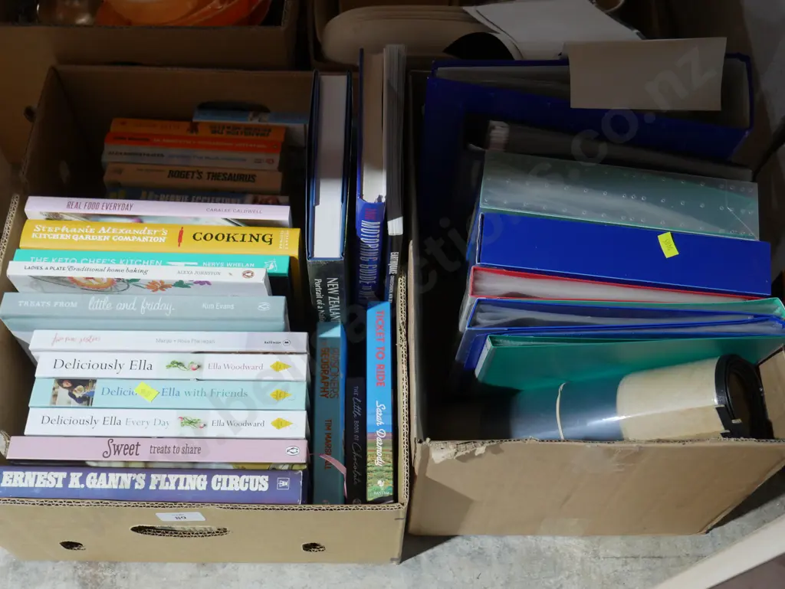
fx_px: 908
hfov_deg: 46.8
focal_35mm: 40
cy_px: 294
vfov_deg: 36.0
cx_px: 392
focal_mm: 20
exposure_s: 1/60
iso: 1600
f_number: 4.4
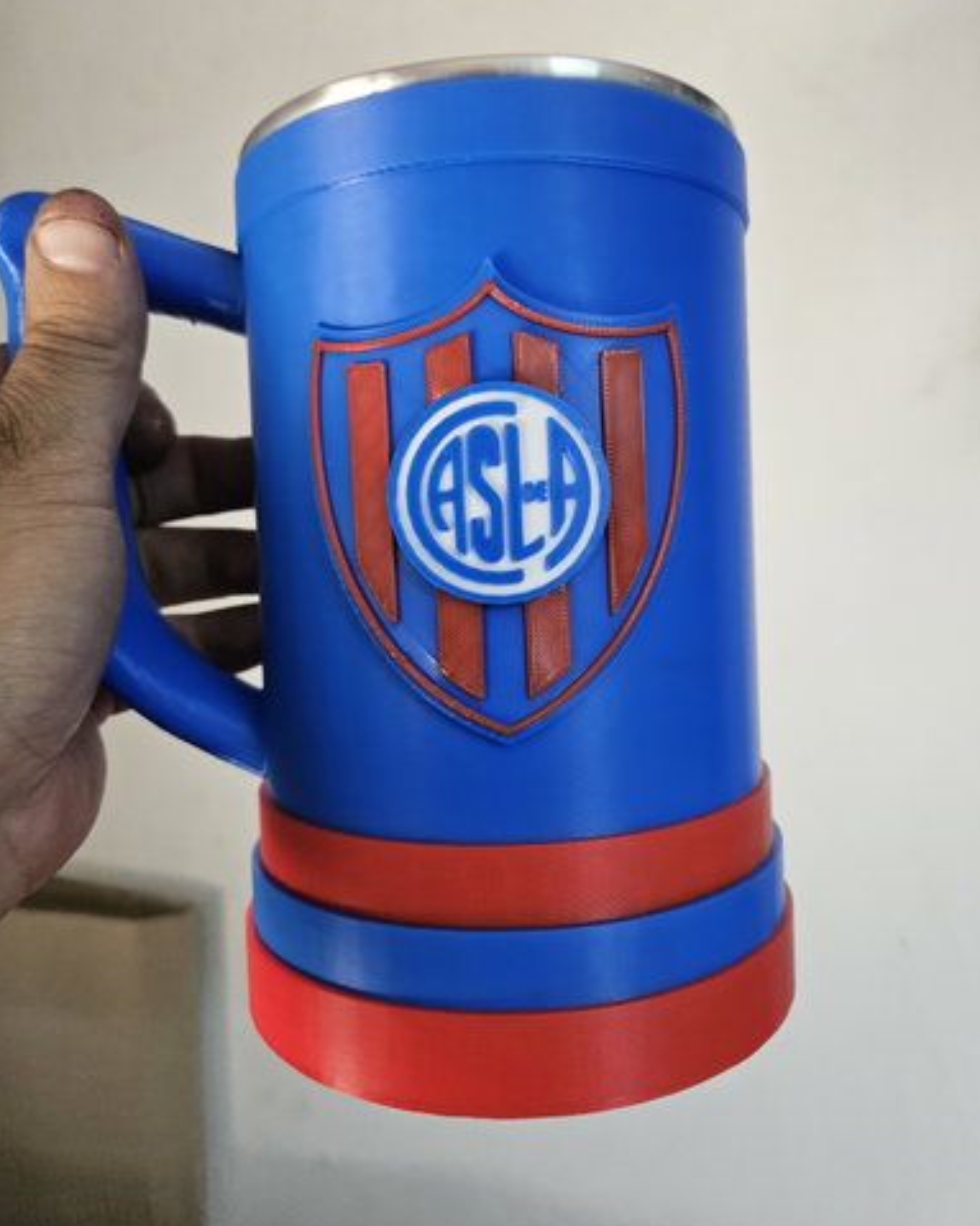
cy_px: 569
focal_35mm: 25
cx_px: 486
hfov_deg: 56.8
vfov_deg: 68.0
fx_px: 907
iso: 1000
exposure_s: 1/100
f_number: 1.8
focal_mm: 5.4
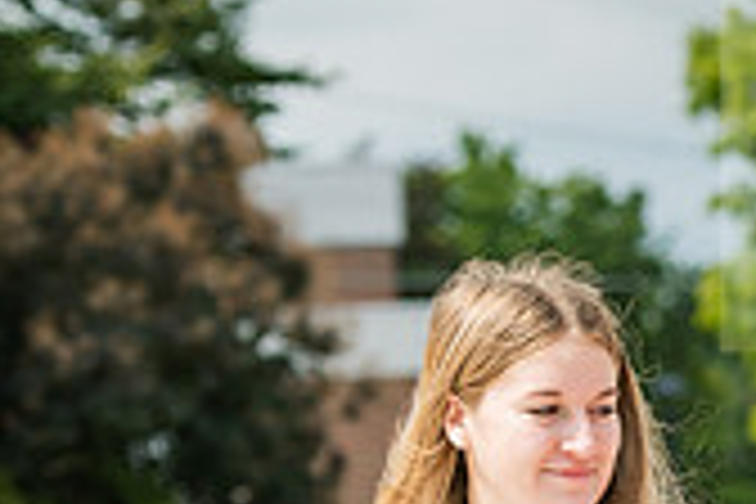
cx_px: 585
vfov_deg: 4.7
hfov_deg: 7.0
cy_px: 520
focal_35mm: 294
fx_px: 6174
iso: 80
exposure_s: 1/640
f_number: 3.5
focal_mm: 85
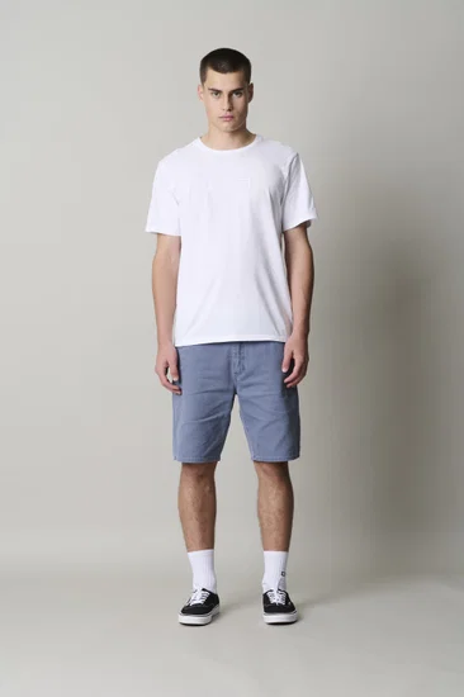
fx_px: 1645
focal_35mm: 85
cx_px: 232
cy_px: 348
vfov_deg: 23.9
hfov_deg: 16.1
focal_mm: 85
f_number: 8
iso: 100
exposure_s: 1/125
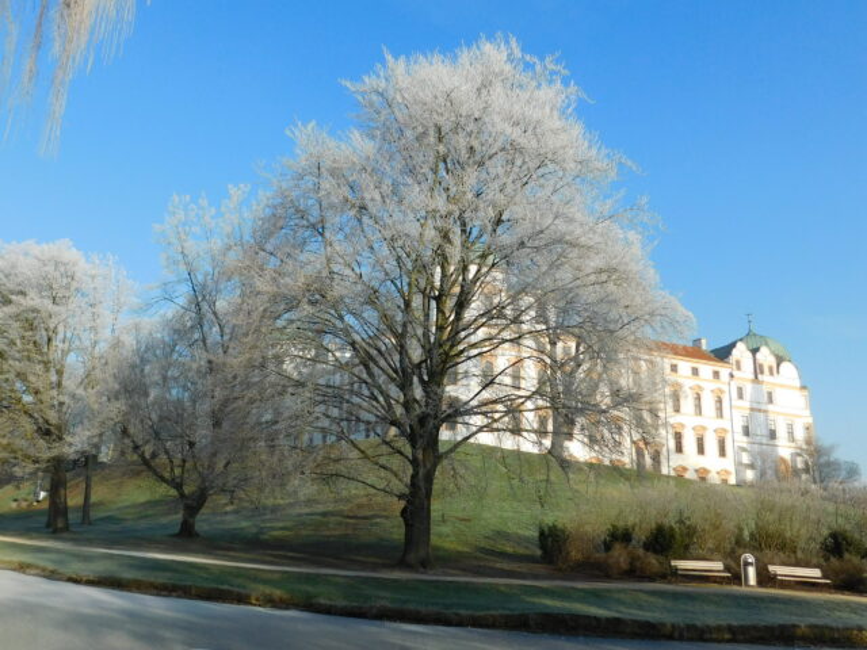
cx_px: 434
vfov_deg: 58.9
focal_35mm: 23
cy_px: 325
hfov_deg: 73.9
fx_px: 576
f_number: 3
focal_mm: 4
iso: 125
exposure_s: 1/1250
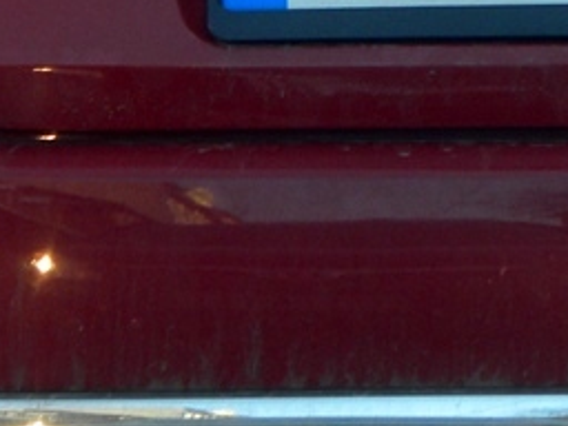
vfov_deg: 4.3
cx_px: 426
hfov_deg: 5.8
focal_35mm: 340
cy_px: -364
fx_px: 5579
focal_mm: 15.1
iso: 82
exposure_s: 1/70
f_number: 4
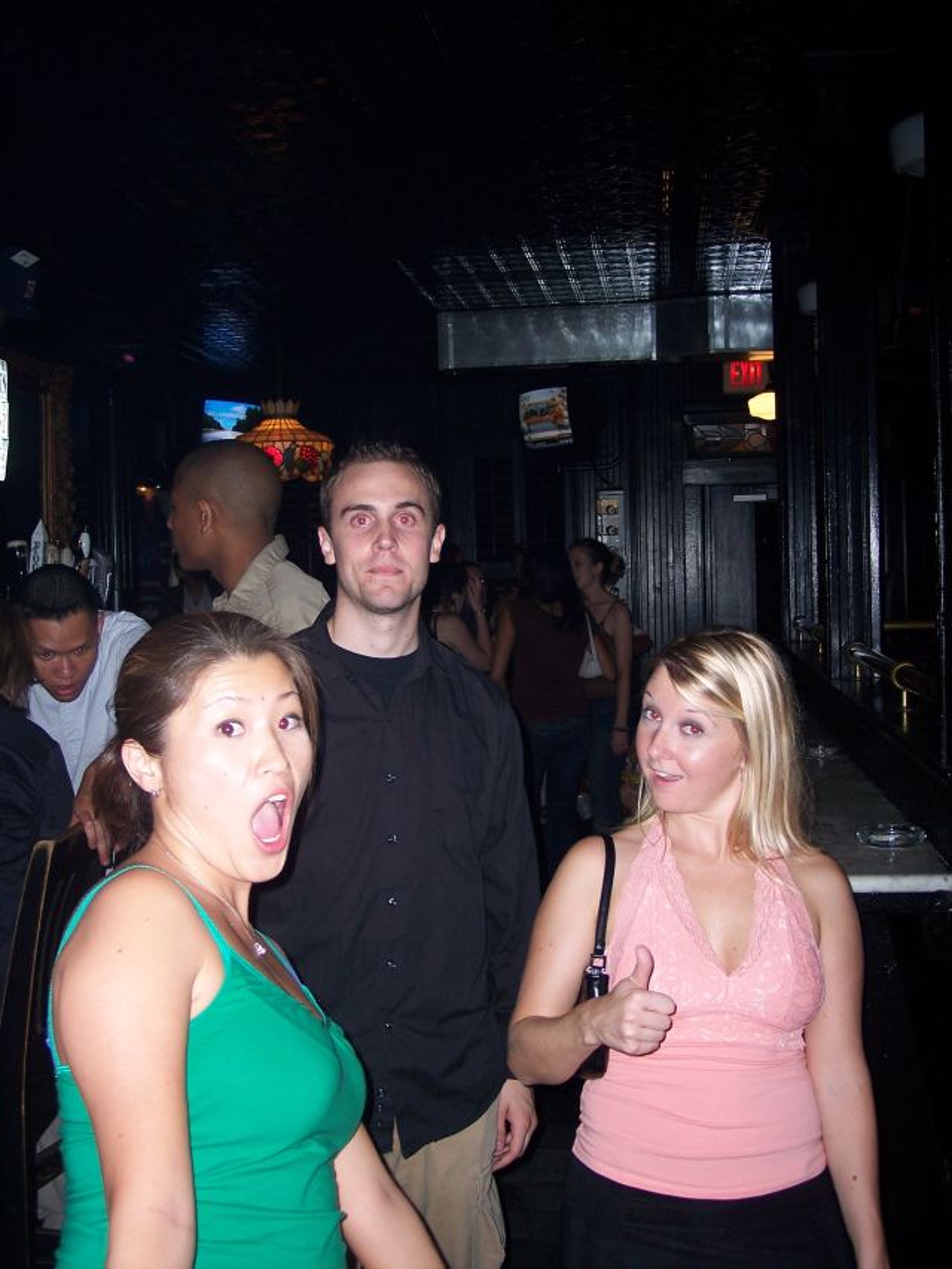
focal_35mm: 39
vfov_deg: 47.9
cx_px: 476
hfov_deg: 36.8
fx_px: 1430
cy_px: 634
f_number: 2.8
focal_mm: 8
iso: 100
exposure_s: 1/60
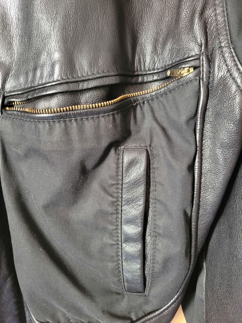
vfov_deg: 67.3
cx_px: 121
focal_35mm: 26
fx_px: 242
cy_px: 162
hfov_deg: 53.1
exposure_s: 1/24
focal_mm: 5.4
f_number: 1.8
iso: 640
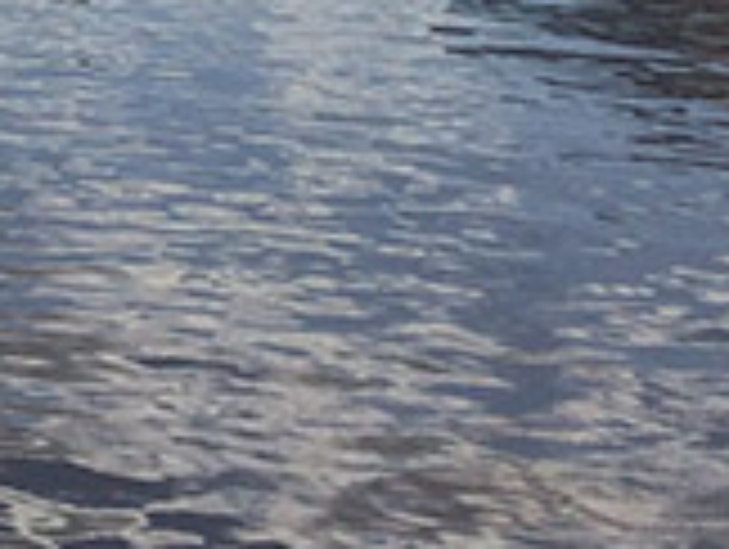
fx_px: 3016
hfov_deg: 12.4
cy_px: -540
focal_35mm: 143
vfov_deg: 9.7
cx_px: -662
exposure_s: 1/6849
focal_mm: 4.15
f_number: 2.2
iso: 40
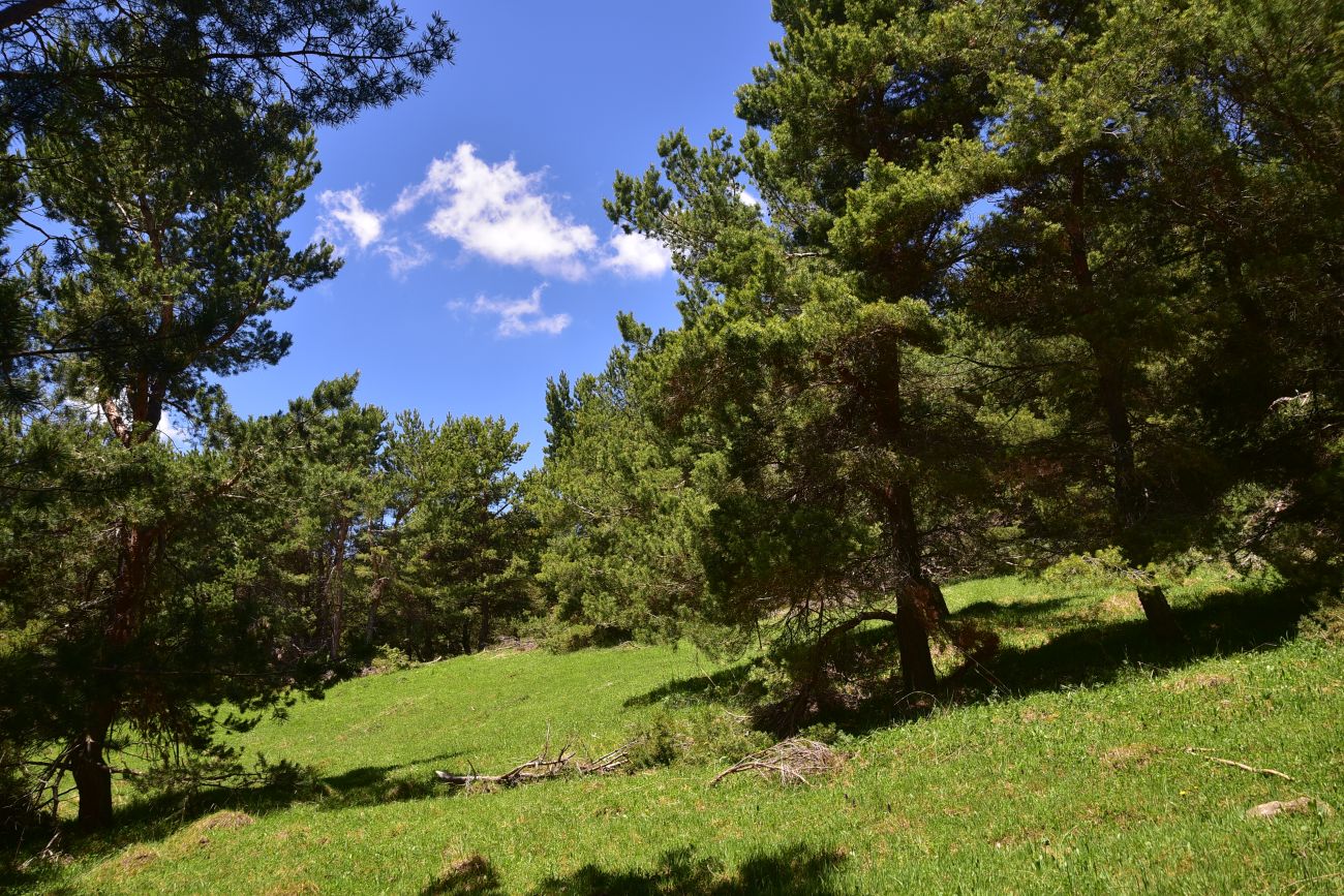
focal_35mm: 50
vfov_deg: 27.0
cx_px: 672
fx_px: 1867
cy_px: 448
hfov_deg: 39.6
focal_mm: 50
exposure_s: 1/160
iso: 100
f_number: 7.1
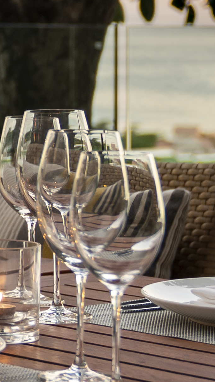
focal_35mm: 206
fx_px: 2089
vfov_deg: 10.4
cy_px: 62
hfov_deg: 5.7
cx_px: -313
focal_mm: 30
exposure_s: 1/60
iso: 100
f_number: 2.8
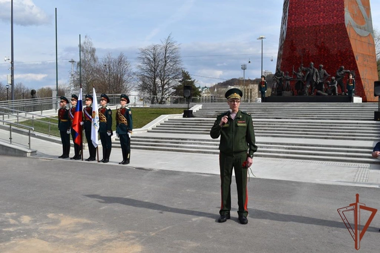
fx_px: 380
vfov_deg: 36.8
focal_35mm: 36
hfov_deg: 53.2
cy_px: 126
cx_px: 190
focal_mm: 24
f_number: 9
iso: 100
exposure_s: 1/320
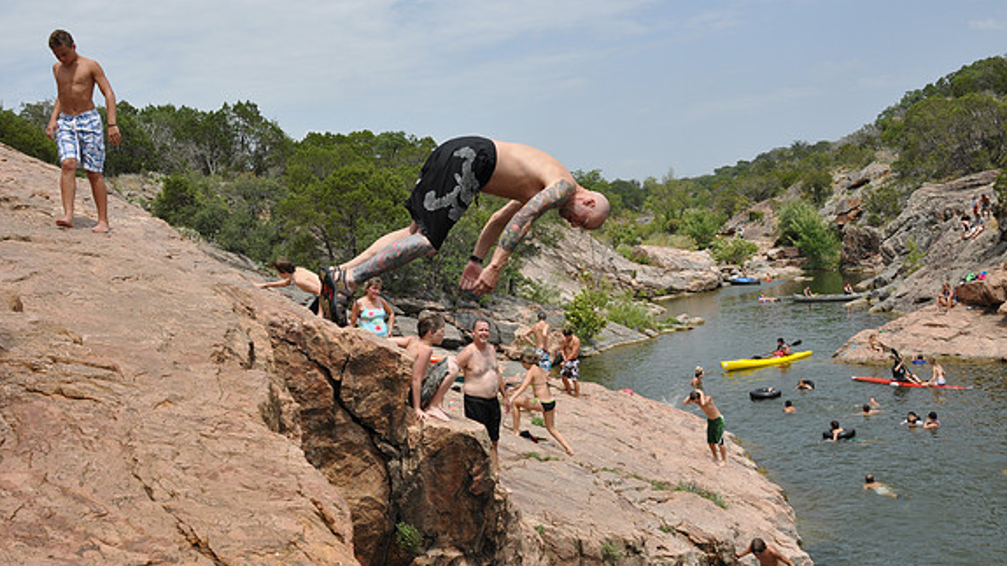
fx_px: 1014
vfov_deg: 31.2
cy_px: 301
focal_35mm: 38
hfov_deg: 52.8
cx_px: 503
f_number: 8
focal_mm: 24
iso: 200
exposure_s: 1/640
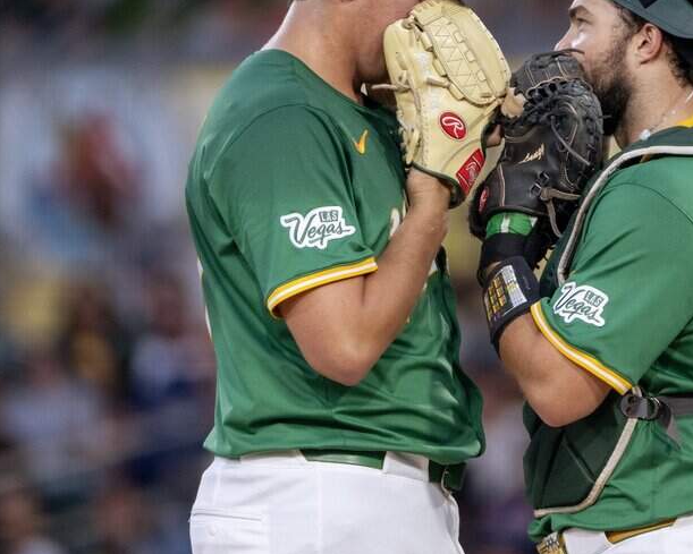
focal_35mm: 1032
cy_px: 161
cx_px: 459
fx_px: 21170
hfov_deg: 1.9
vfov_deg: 1.5
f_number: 5.6
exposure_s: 1/640
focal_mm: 560
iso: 1600
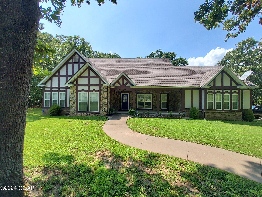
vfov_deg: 89.9
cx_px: 131
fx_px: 98
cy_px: 98
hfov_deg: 106.2
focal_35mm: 13
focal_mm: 1.42
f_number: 2.2
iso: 50
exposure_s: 1/767
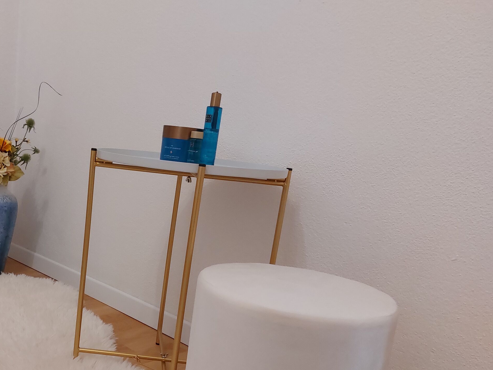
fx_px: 527
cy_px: 245
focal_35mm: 37
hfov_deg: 48.6
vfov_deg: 38.3
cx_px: 138
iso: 320
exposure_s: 1/50
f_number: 1.8
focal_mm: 5.23
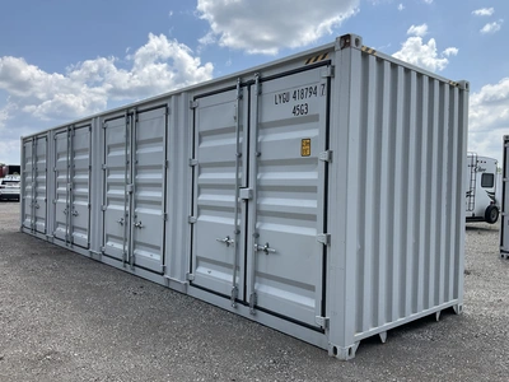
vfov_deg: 48.2
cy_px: 191
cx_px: 254
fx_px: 426
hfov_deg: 61.7
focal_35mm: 29
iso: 25
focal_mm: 3
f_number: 1.8
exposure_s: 1/1626
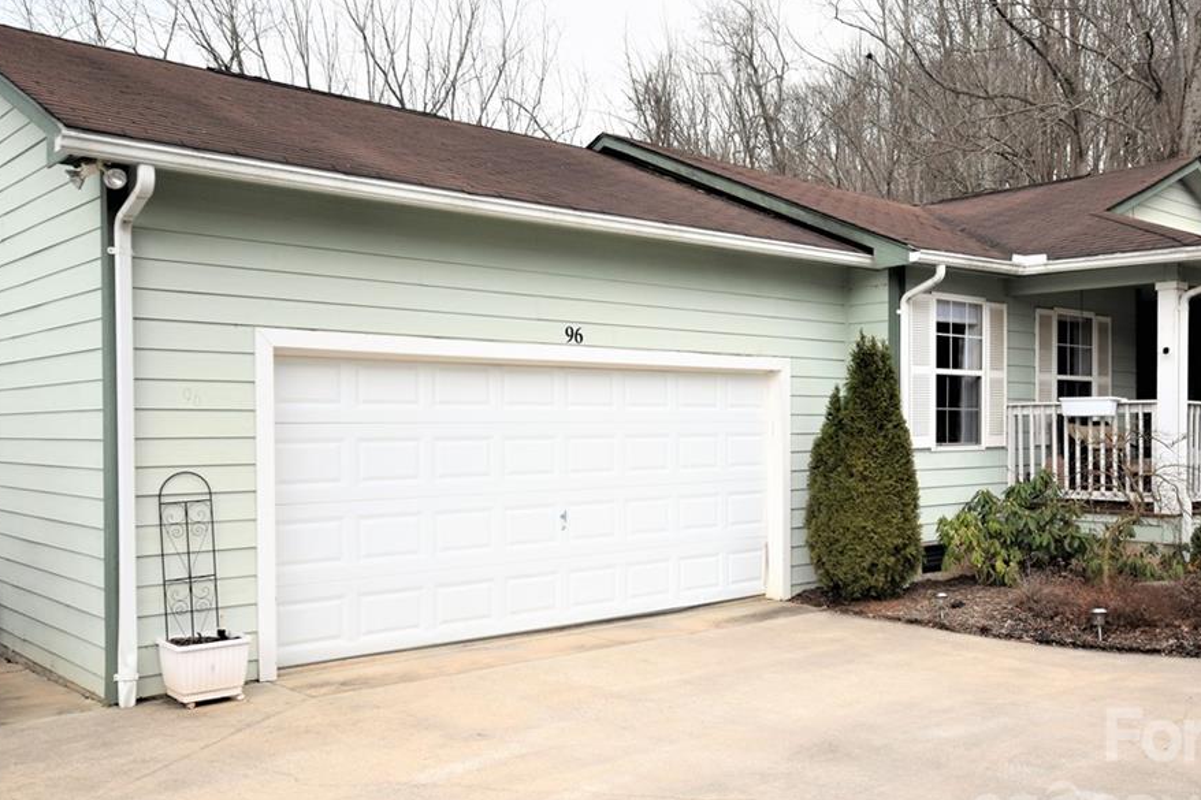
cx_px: 680
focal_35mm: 35
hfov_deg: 54.3
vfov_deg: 37.8
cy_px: 439
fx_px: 1167
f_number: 5.6
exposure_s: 1/80
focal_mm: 20
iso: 400
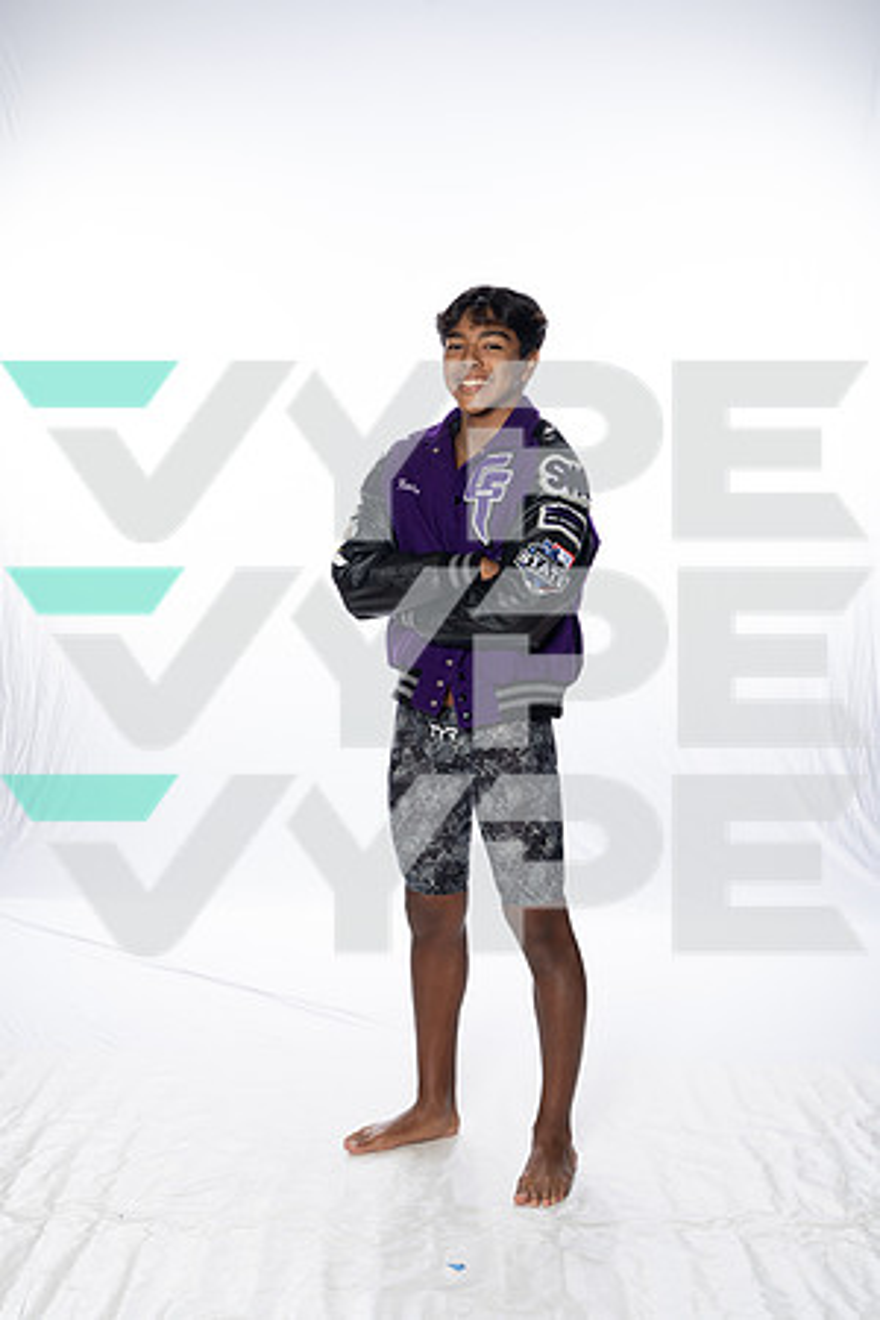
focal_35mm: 50
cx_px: 440
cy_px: 660
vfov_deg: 39.6
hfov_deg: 27.0
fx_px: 1833
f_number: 8
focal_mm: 50
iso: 800
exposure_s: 1/250
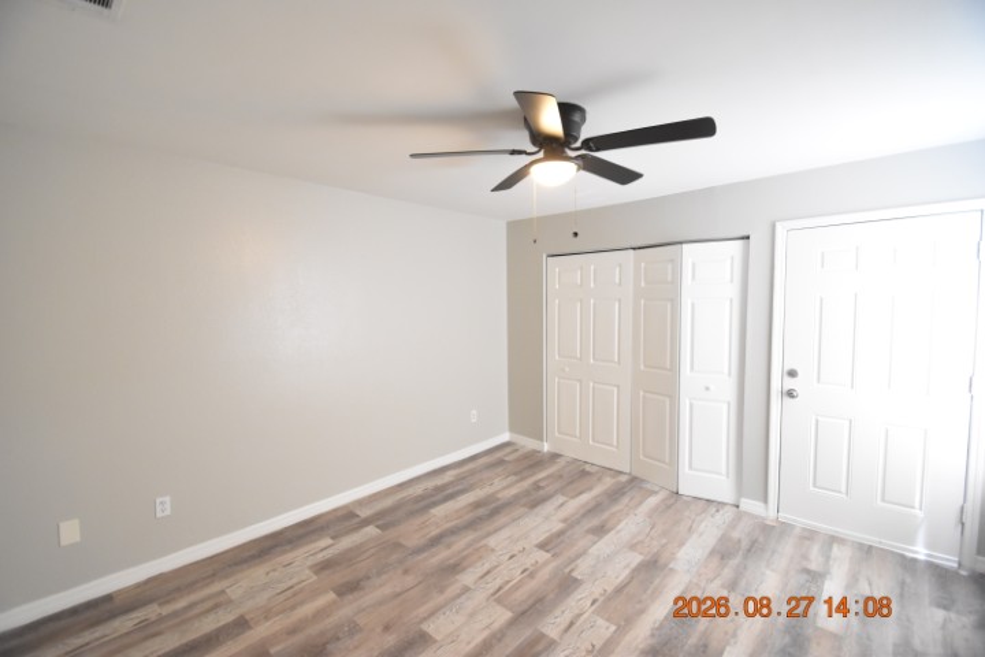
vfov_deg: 77.3
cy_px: 328
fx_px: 410
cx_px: 492
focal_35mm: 15
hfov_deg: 100.4
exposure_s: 1/60
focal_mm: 10
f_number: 3.5
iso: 2500
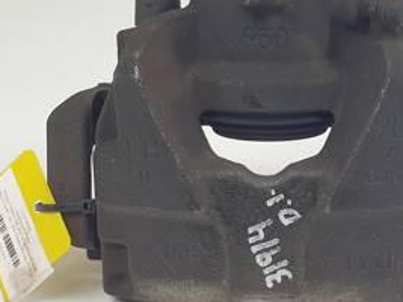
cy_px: 143
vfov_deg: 36.8
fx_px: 454
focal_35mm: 39
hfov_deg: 47.0
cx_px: 273
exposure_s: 1/119
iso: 50
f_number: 2.4
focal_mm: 4.3
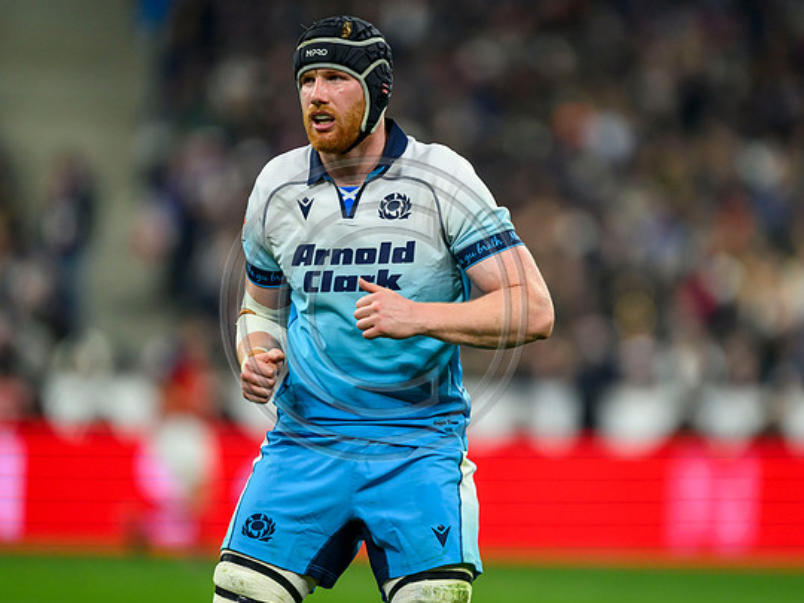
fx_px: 15515
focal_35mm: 668
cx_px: 441
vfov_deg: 2.2
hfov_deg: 3.0
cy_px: 308
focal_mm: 560
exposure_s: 1/1600
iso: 3200
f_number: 4
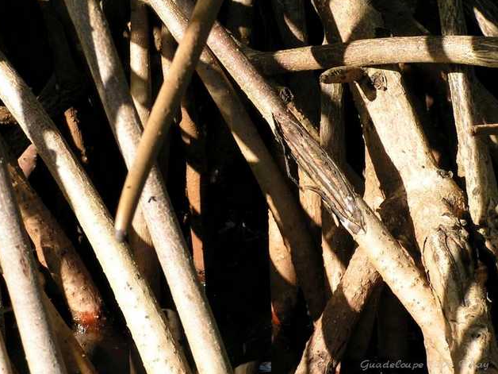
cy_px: 184
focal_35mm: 160
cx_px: 246
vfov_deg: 9.3
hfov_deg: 12.3
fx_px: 2302
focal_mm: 24
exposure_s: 1/200
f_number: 5
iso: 50
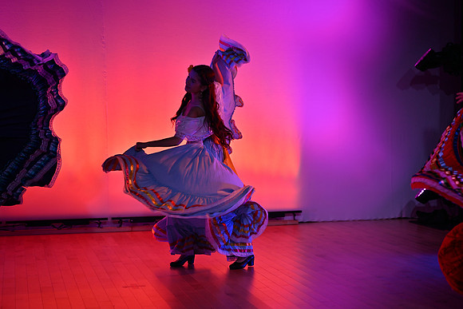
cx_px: 232
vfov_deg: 19.5
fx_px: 900
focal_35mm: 70
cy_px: 154
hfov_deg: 28.8
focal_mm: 70
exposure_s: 1/500
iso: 110
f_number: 2.8
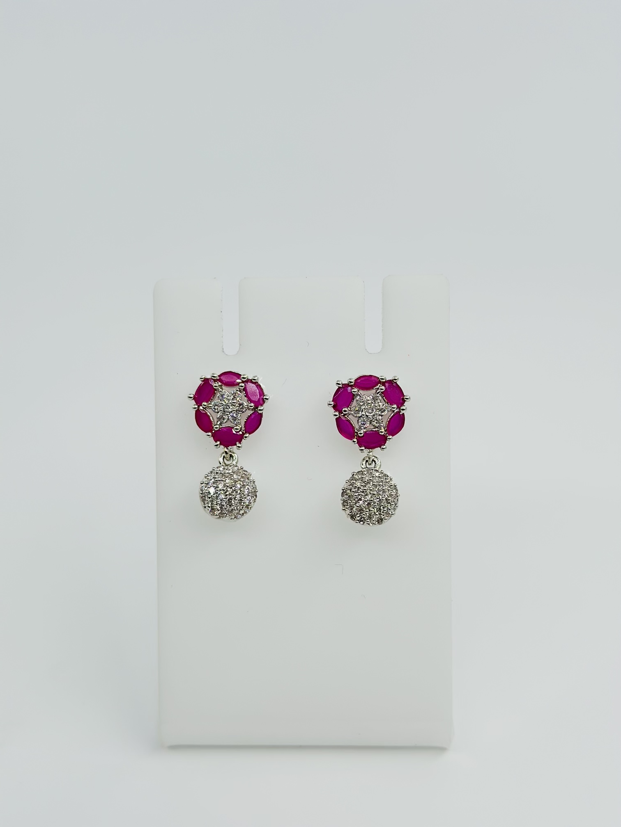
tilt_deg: -24.3
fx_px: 1148
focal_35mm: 48
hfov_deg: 30.3
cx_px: 310
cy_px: 414
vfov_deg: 39.7
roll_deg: +0.4
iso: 80
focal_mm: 6.86
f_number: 1.78
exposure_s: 1/1171
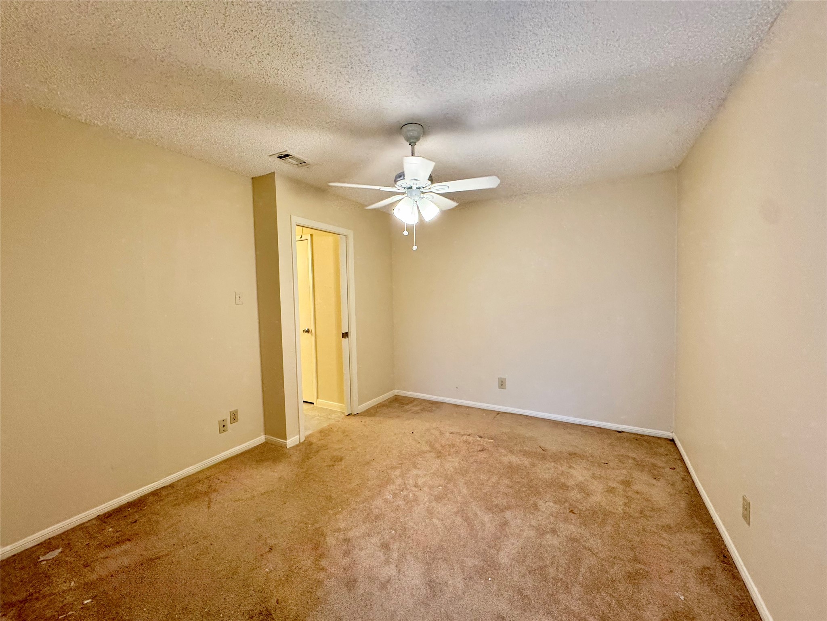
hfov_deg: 102.1
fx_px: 334
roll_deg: +0.8
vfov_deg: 85.7
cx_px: 414
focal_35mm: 14
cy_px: 310
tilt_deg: -3.5
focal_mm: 2.22
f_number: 2.2
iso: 250
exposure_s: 1/99
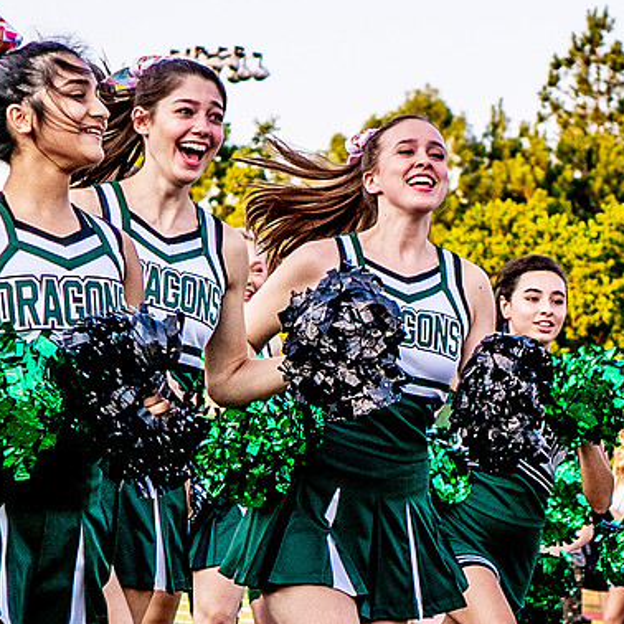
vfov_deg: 12.0
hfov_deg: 11.9
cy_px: 329
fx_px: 2978
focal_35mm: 146
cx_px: 433
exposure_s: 1/1500
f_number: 3.5
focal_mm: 35
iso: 400
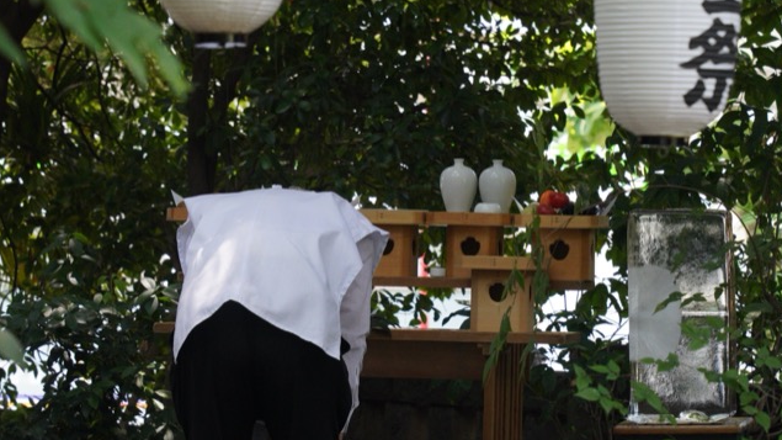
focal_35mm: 152
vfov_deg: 8.0
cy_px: 219
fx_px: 3151
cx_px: 392
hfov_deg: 14.1
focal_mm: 96
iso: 2000
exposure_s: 1/320
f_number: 5.6
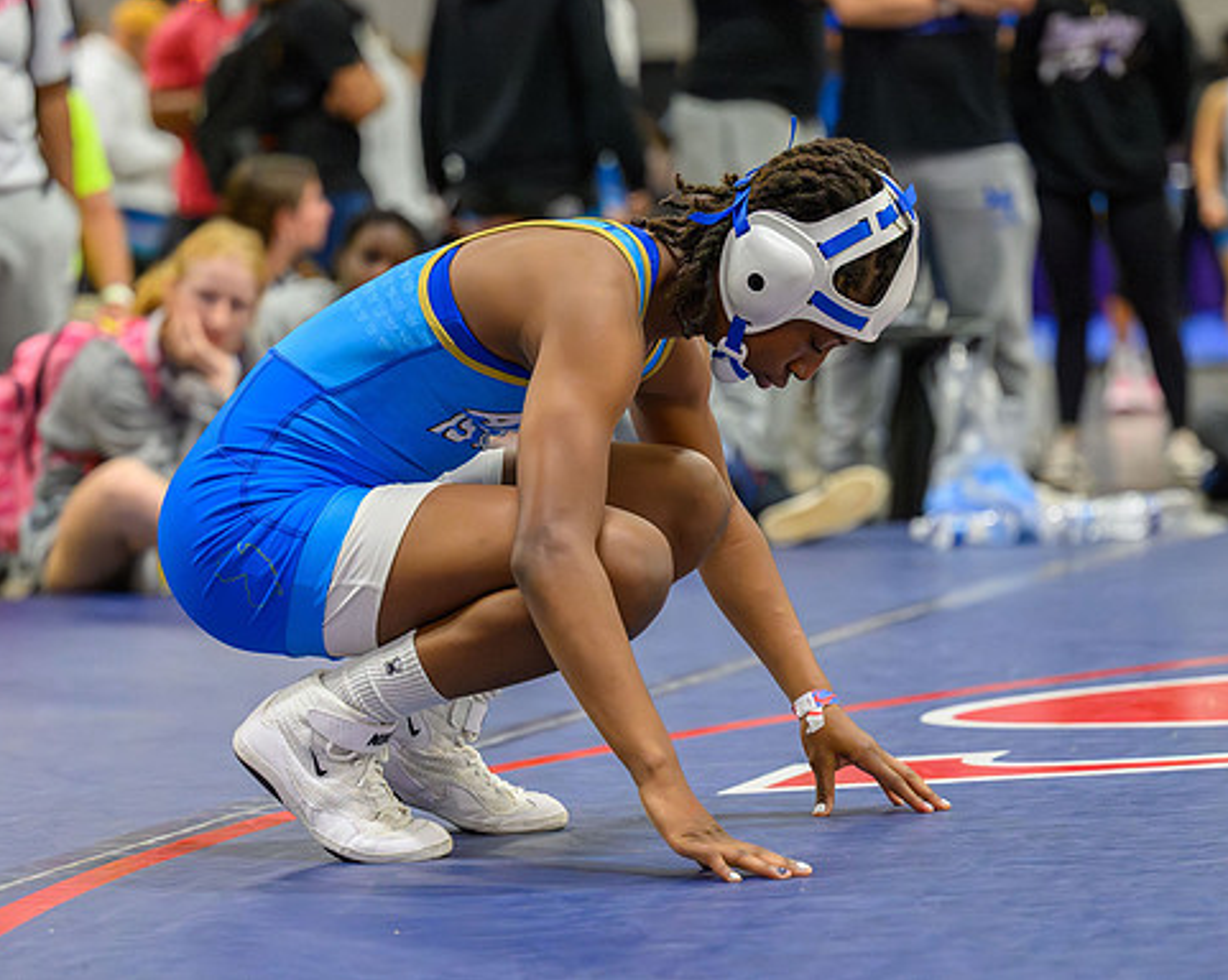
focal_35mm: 156
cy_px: 603
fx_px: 5665
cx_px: 617
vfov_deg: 9.9
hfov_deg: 12.4
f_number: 2.8
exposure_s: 1/640
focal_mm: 97
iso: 12800
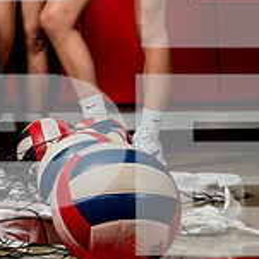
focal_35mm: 95
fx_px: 804
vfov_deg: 17.5
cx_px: -98
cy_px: -42
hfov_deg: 17.0
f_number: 9
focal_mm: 29
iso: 100
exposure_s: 1/250
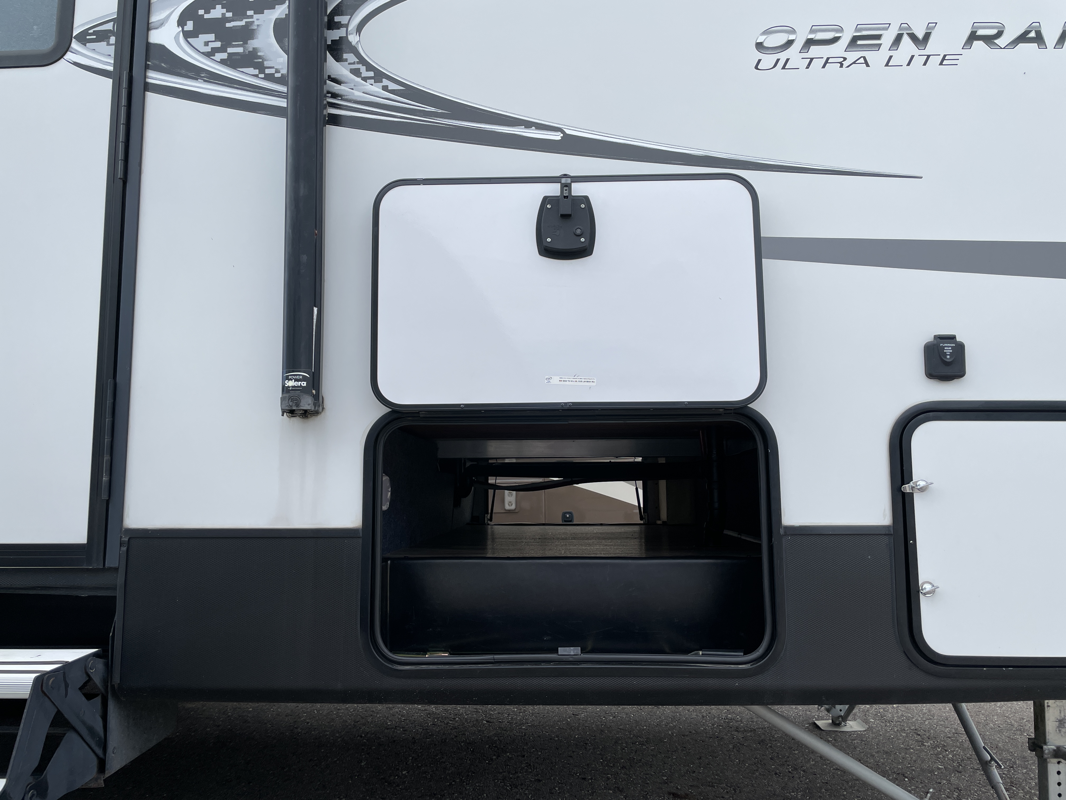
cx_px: 533
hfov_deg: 67.3
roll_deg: +1.0
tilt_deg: +7.0
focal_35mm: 26
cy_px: 400
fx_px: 801
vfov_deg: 53.1
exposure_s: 1/2212
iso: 32
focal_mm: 4.2
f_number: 1.6
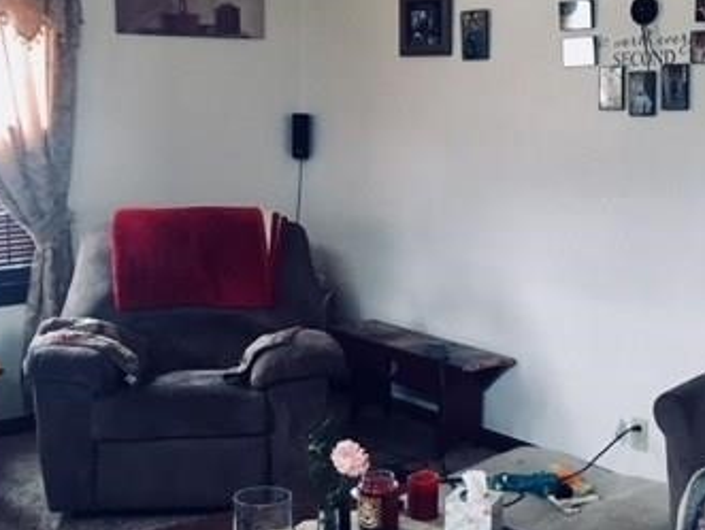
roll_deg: +0.2
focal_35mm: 56
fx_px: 1142
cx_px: 377
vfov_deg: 26.1
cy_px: 198
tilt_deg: -4.6
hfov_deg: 34.3
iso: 200
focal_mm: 4.15
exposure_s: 1/15
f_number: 2.2
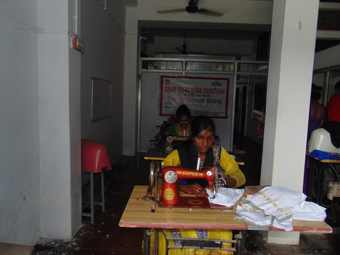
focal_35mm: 25
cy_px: 128
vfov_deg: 54.9
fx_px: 246
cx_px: 170
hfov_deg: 69.4
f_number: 3
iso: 80
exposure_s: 1/30
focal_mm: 4.5
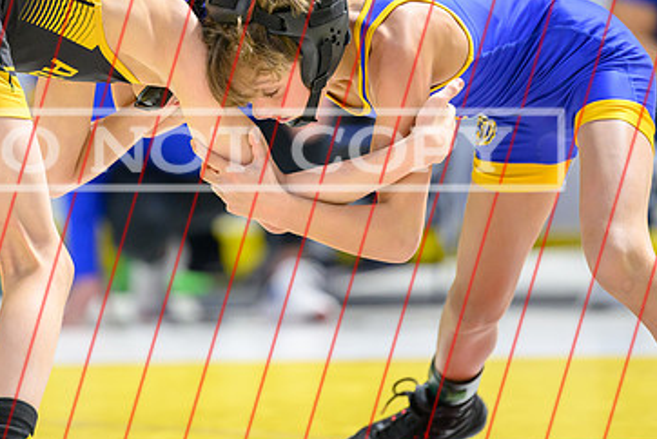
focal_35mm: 365
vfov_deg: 3.8
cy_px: 132
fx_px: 6666
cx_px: 266
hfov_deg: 5.6
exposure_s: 1/800
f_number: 2.8
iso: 4000
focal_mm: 200
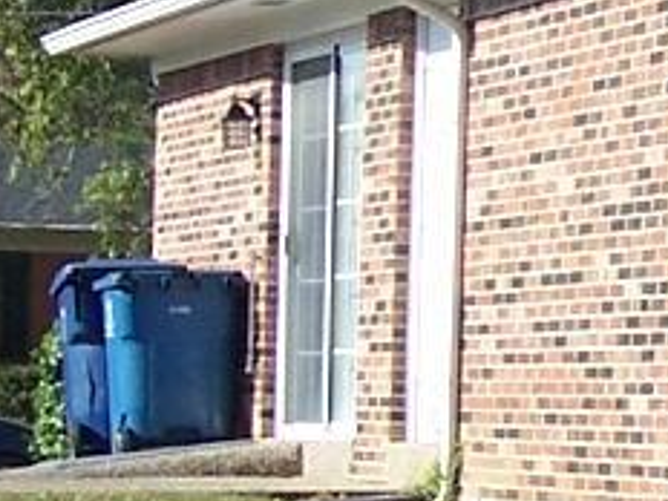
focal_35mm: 341
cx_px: 1241
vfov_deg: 4.4
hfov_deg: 5.7
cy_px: 322
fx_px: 6580
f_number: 3
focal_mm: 8.5
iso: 80
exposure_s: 1/750
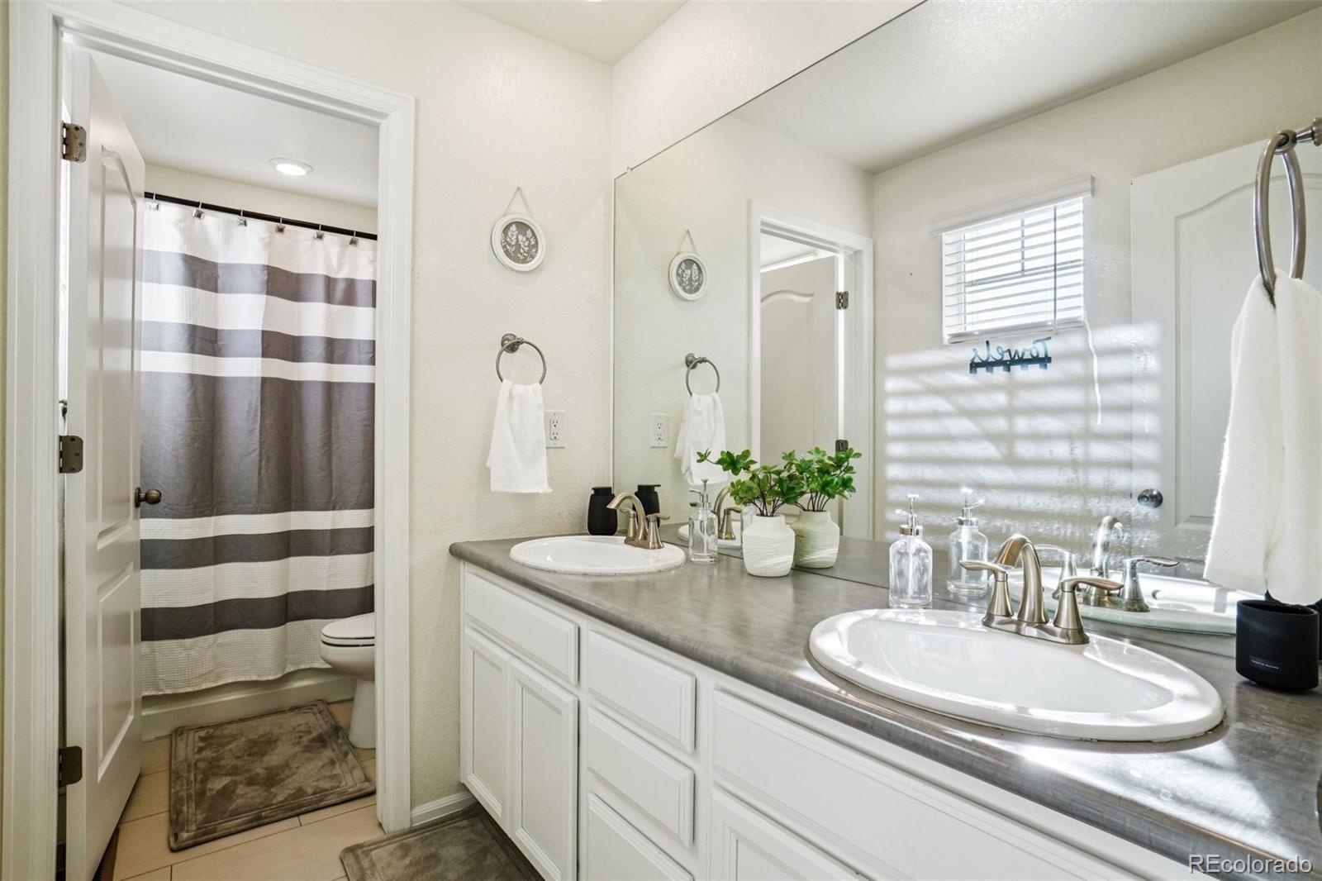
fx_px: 606
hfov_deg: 95.0
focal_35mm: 16
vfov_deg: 72.0
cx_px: 661
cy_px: 440
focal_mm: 11
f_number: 8
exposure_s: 1/160
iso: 400
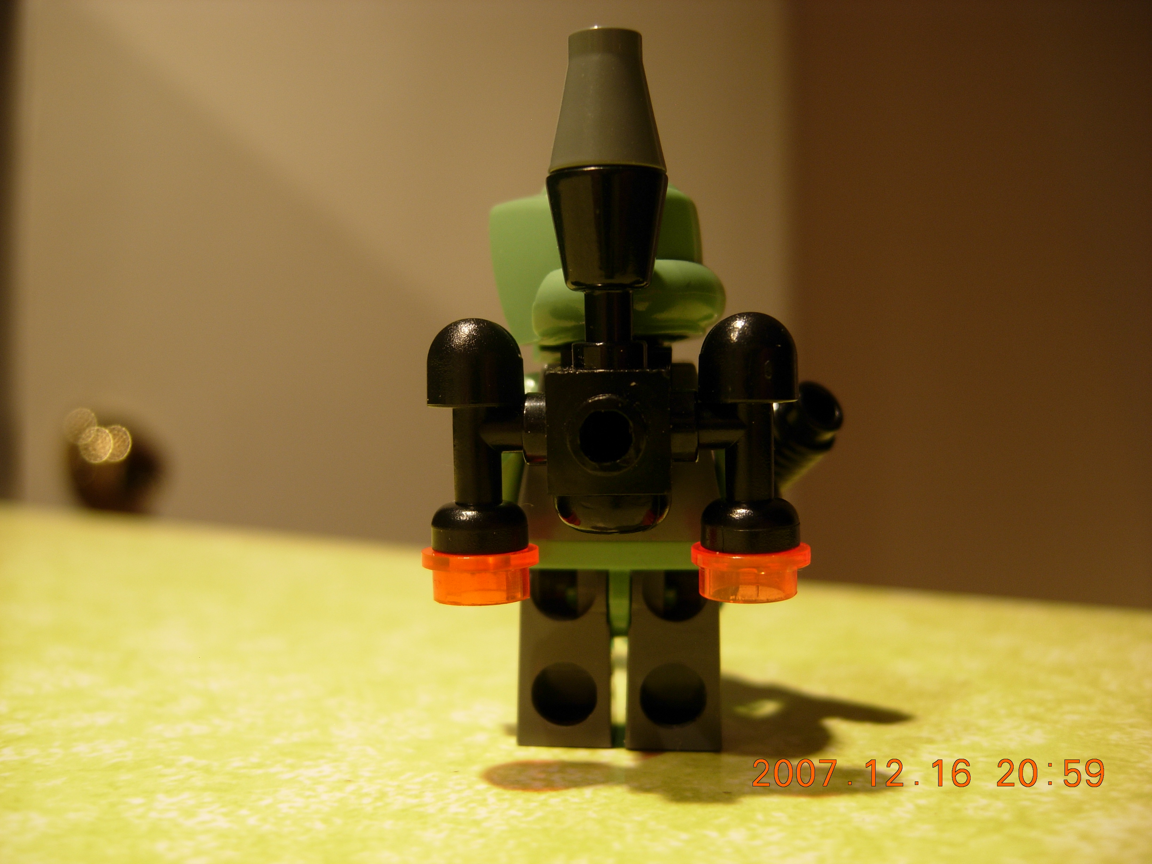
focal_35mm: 36
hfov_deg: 51.4
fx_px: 1198
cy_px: 432
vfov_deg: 39.7
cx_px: 576
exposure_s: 1/4.1
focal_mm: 7.5
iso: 50
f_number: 2.7
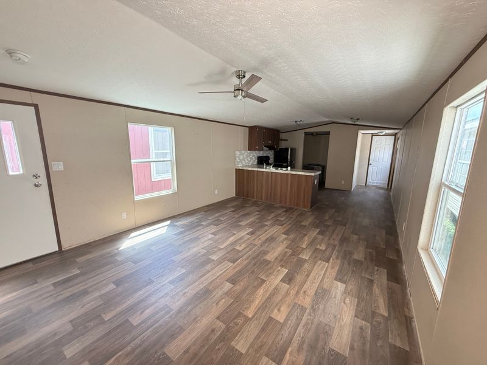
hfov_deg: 102.1
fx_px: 197
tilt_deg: -7.7
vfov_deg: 85.7
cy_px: 182
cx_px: 244
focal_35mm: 14
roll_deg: -0.9
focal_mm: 2.22
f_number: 2.2
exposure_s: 1/99
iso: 250
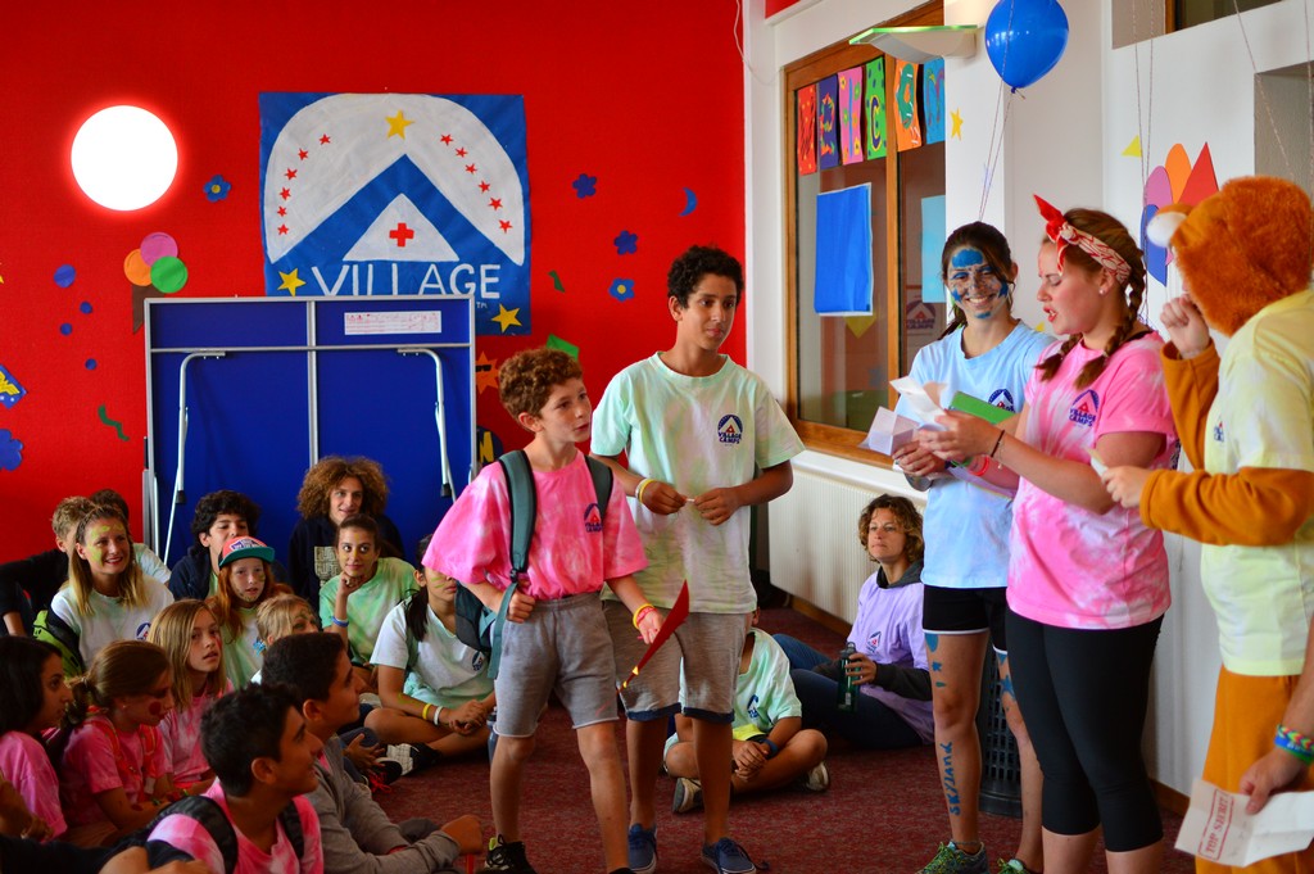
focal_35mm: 52
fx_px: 1915
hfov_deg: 37.9
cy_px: 437
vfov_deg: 25.7
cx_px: 657
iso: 280
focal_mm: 35
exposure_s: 1/250
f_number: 1.8
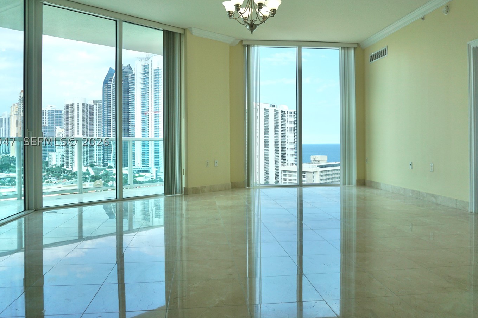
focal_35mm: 30
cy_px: 141
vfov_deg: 43.5
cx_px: 248
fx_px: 398
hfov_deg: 61.9
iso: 100
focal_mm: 16
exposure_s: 1/200
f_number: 6.3
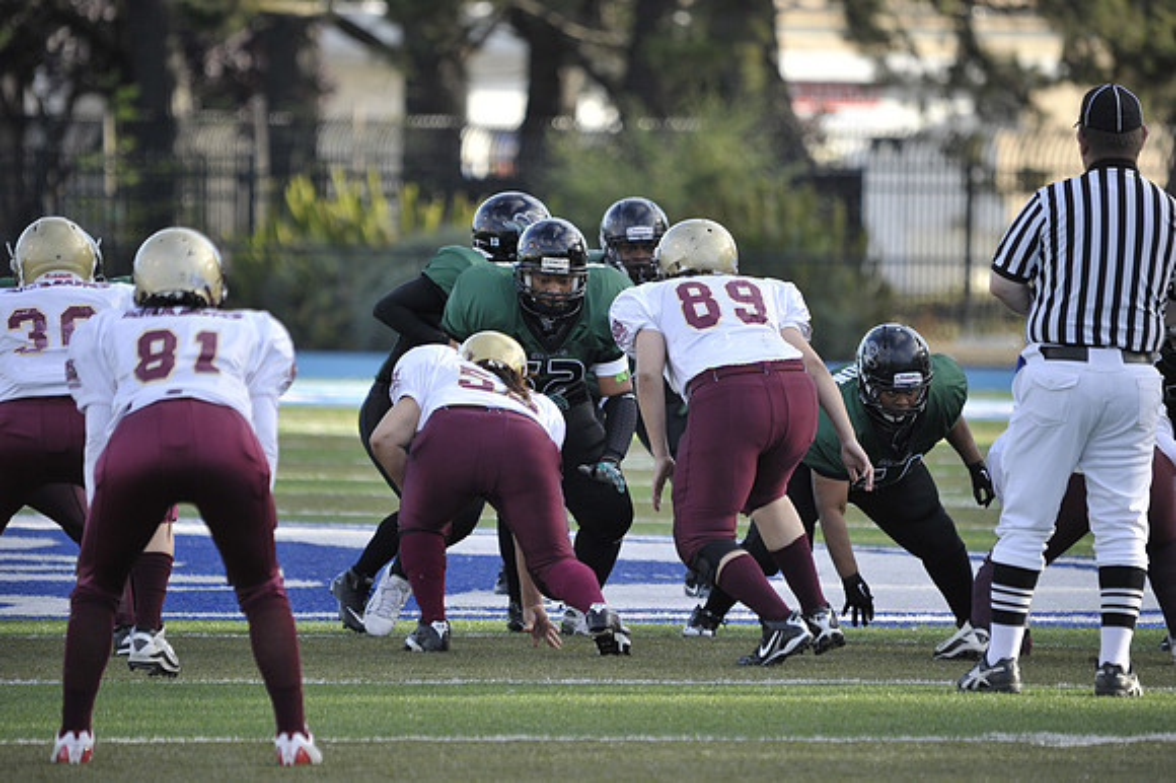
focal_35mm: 500
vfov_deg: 2.7
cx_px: 588
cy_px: 392
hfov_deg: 4.1
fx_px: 16323
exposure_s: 1/1000
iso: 1250
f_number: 6.3
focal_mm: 500
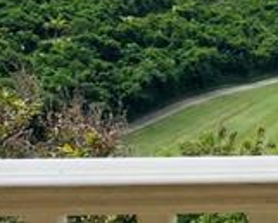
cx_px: 708
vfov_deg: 9.6
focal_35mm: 161
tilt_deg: -5.3
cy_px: 116
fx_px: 1325
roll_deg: -0.3
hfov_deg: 10.1
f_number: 1.8
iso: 32
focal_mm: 4.25
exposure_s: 1/4808
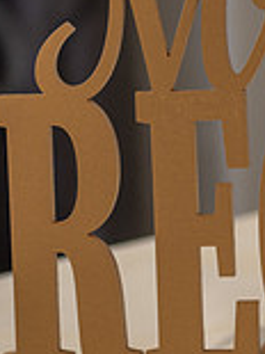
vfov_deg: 7.9
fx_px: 2576
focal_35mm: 252
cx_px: 507
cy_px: 104
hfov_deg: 5.8
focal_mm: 70
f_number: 2.8
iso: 500
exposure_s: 1/125
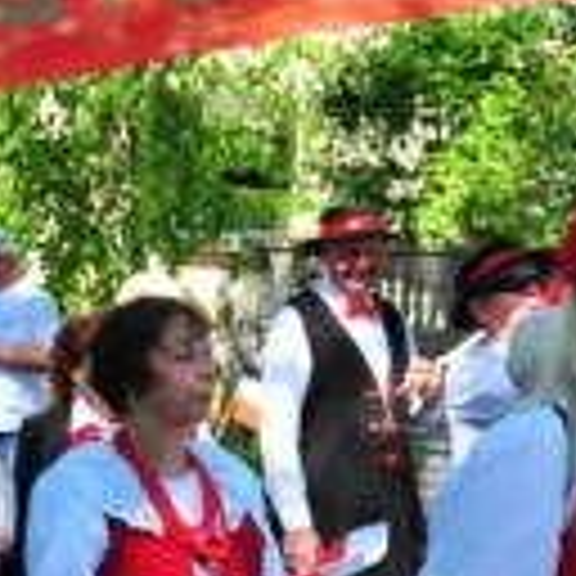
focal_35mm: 194
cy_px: 380
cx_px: 1040
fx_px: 3652
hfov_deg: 8.7
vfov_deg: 9.0
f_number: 4
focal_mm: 38
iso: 250
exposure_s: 1/500
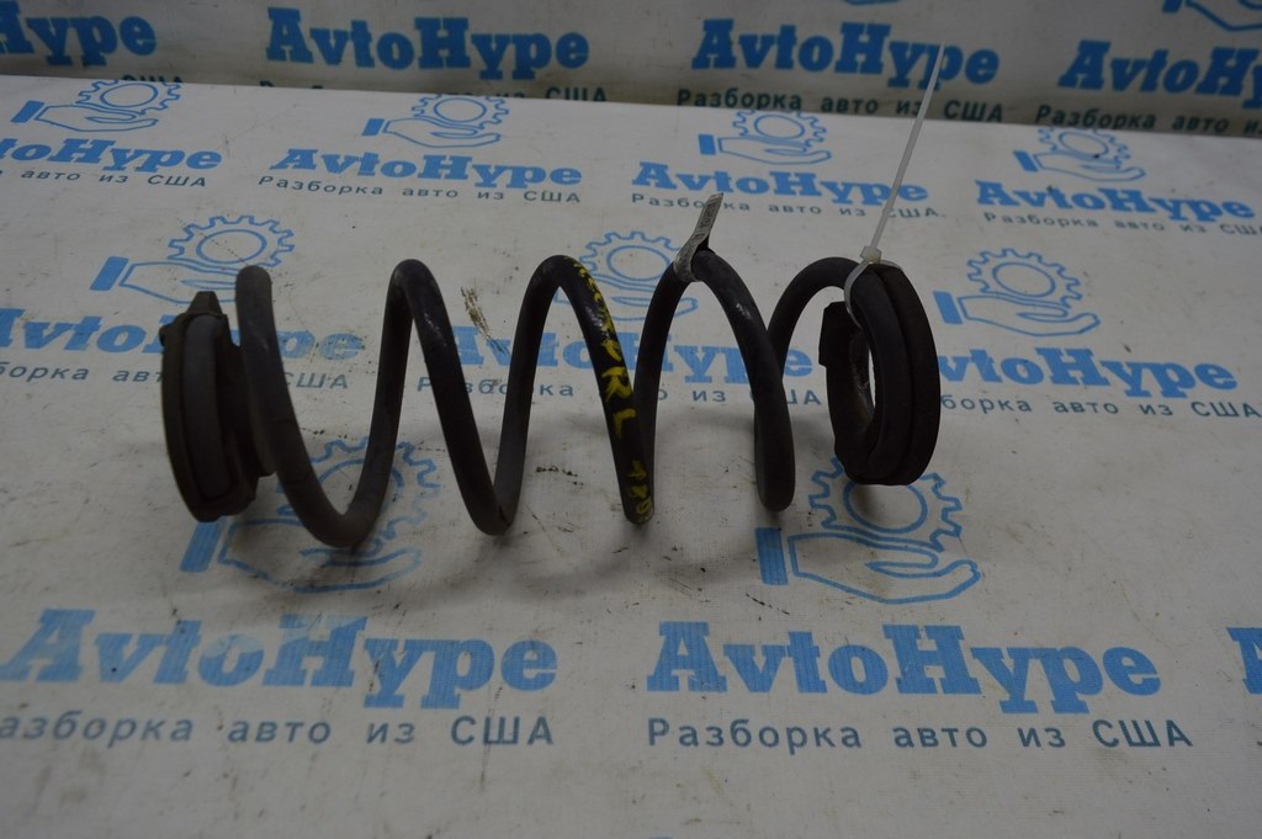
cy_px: 420
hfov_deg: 62.0
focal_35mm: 30
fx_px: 1051
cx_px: 631
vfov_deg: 43.5
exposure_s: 1/125
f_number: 5.6
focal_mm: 20
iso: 400
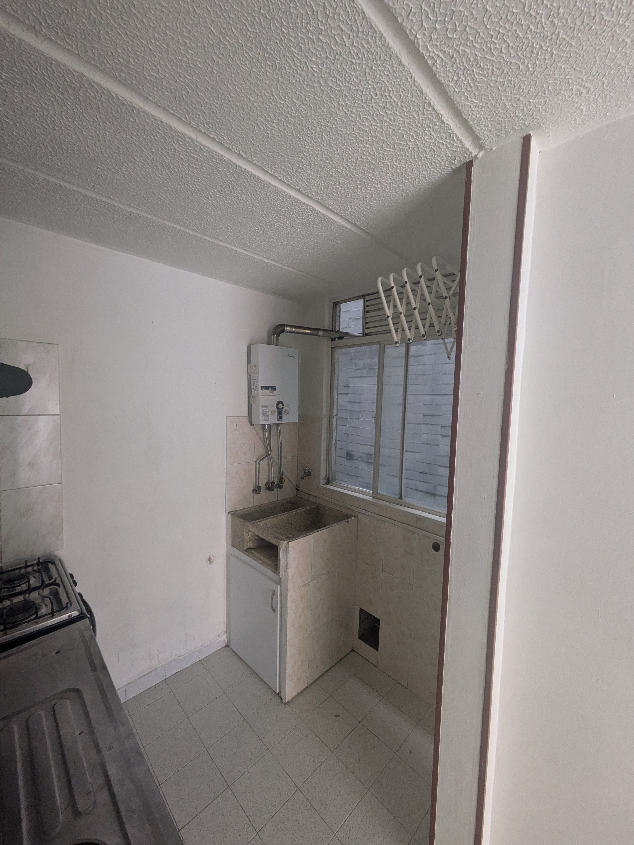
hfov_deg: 85.7
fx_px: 342
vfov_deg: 102.0
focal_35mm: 14
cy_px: 422
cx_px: 317
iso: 205
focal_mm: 1.83
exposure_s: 1/60
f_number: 2.2
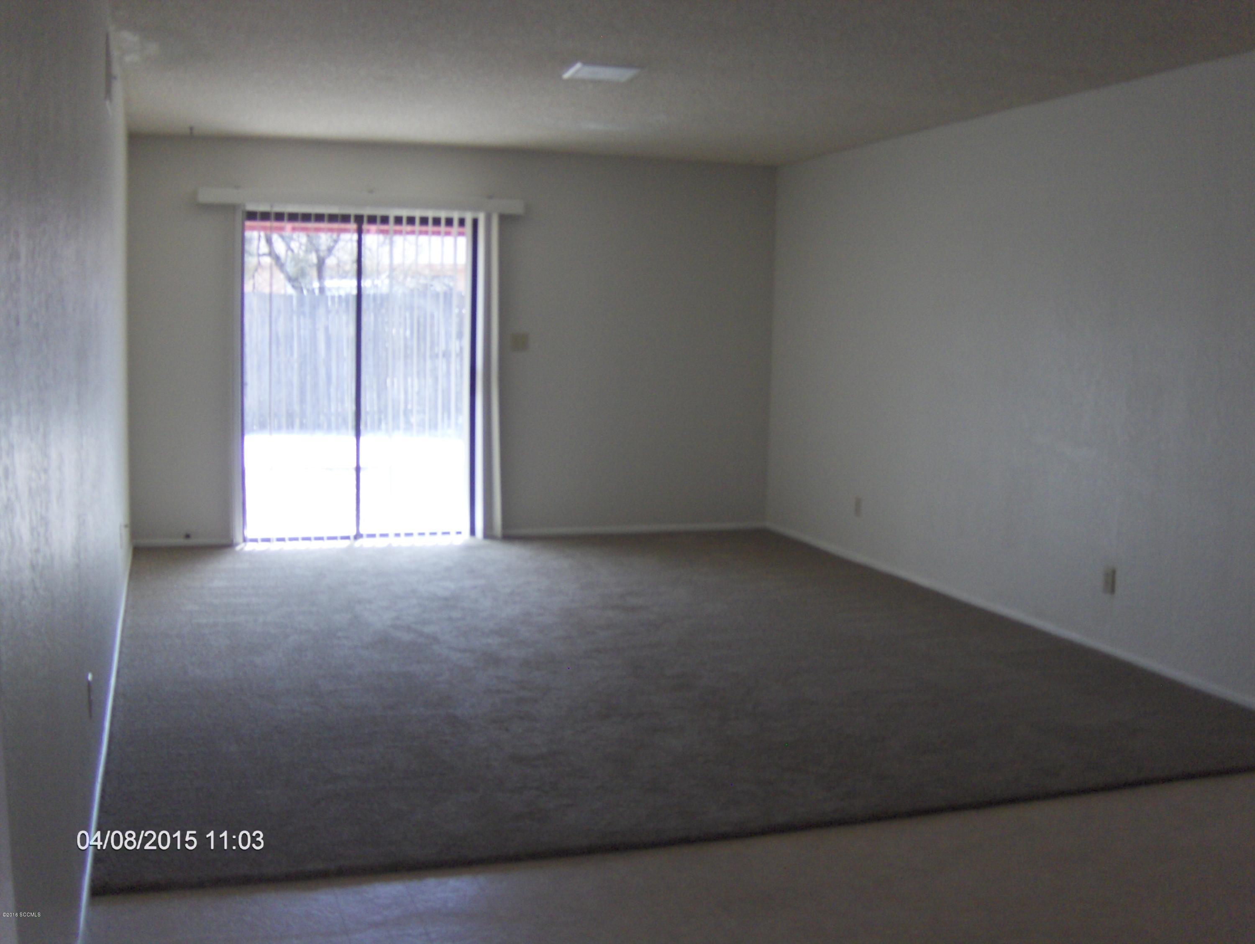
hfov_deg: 52.6
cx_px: 628
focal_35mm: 35
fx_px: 1270
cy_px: 472
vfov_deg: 40.8
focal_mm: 7.5
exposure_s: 1/101
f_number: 2.8
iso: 200
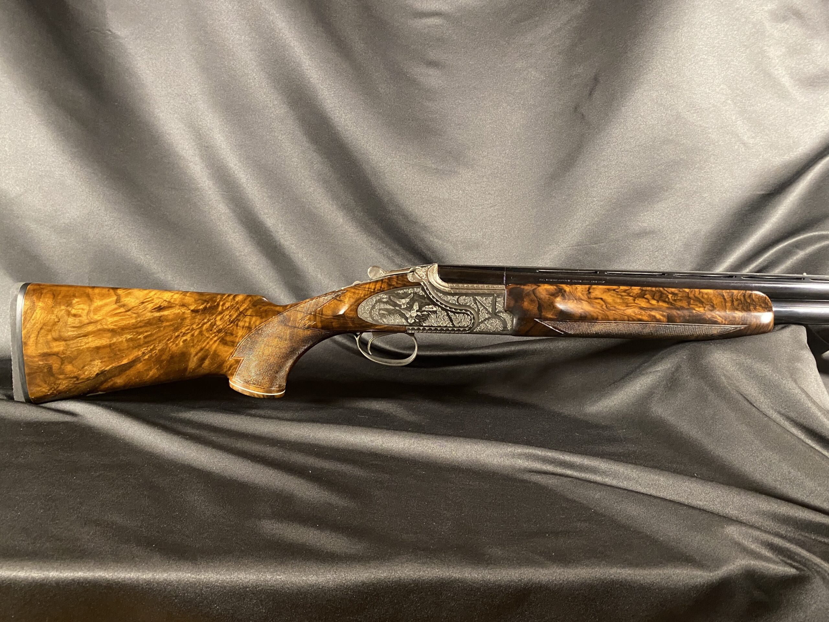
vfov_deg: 53.1
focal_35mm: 26
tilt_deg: -10.2
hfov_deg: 67.3
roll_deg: -1.2
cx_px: 414
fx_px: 623
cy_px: 311
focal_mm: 4.25
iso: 640
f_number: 1.8
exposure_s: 1/31
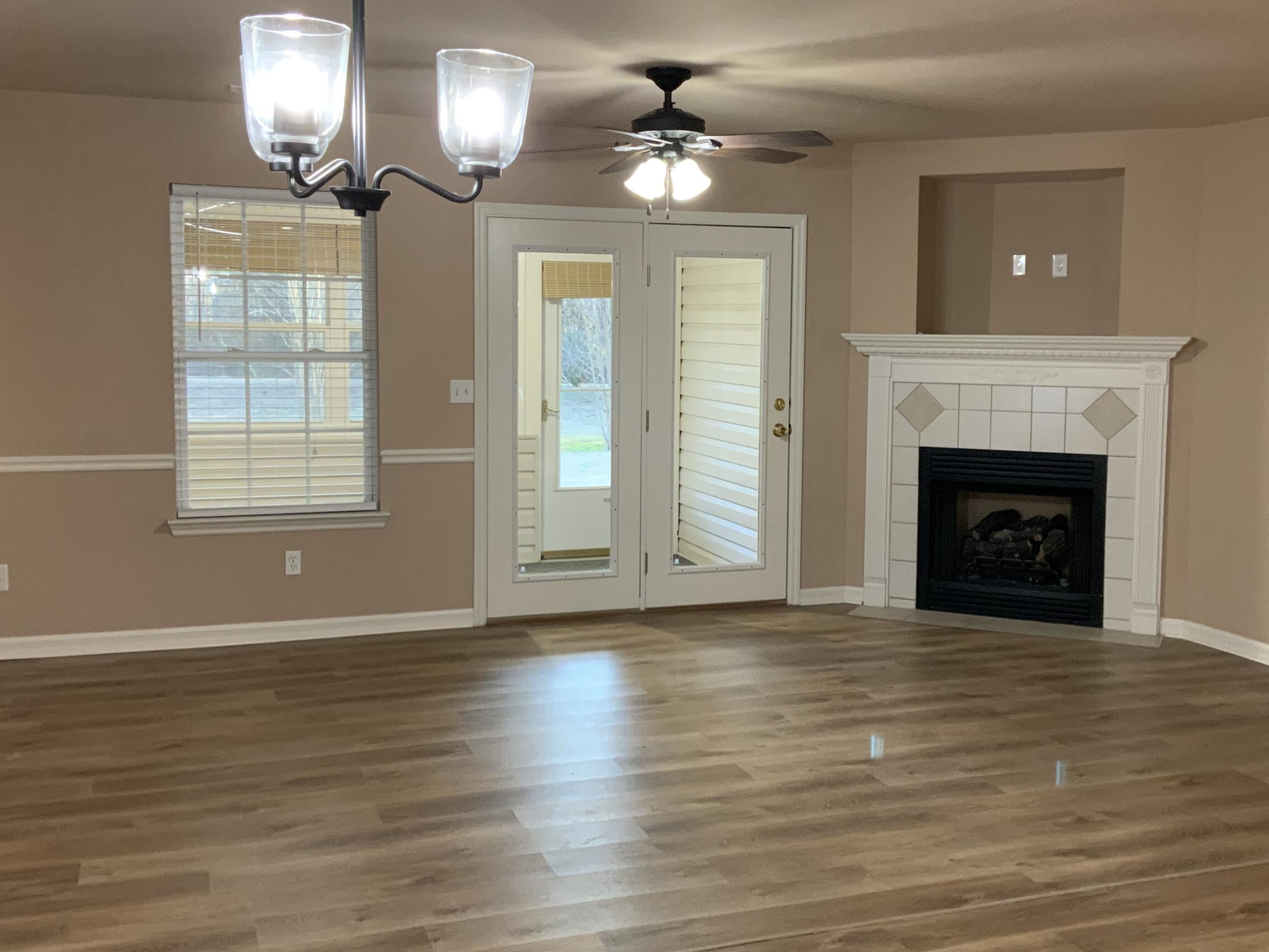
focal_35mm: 38
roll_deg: -1.6
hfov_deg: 48.9
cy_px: 429
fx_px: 1393
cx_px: 684
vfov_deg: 37.7
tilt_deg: -3.7
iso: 160
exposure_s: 1/60
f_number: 1.8
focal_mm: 3
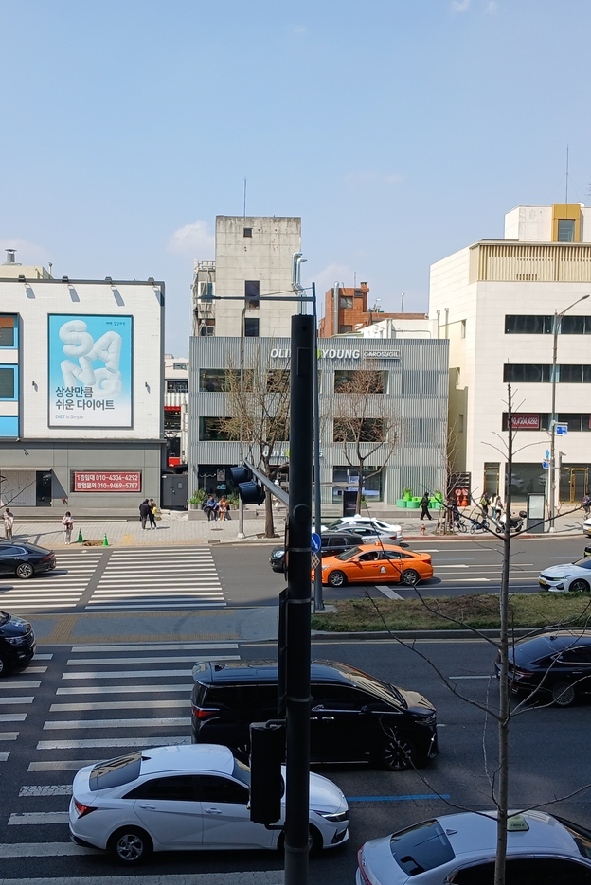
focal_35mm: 37
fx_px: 910
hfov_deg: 35.8
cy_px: 439
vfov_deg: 51.9
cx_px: 234
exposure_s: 1/579
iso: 20
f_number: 1.8
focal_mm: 3.98
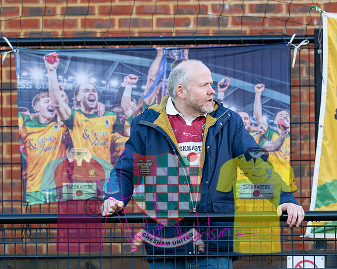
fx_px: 4228
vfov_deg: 3.6
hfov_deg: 4.6
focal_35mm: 424
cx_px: 213
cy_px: 128
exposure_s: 1/640
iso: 800
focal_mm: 200
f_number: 3.5
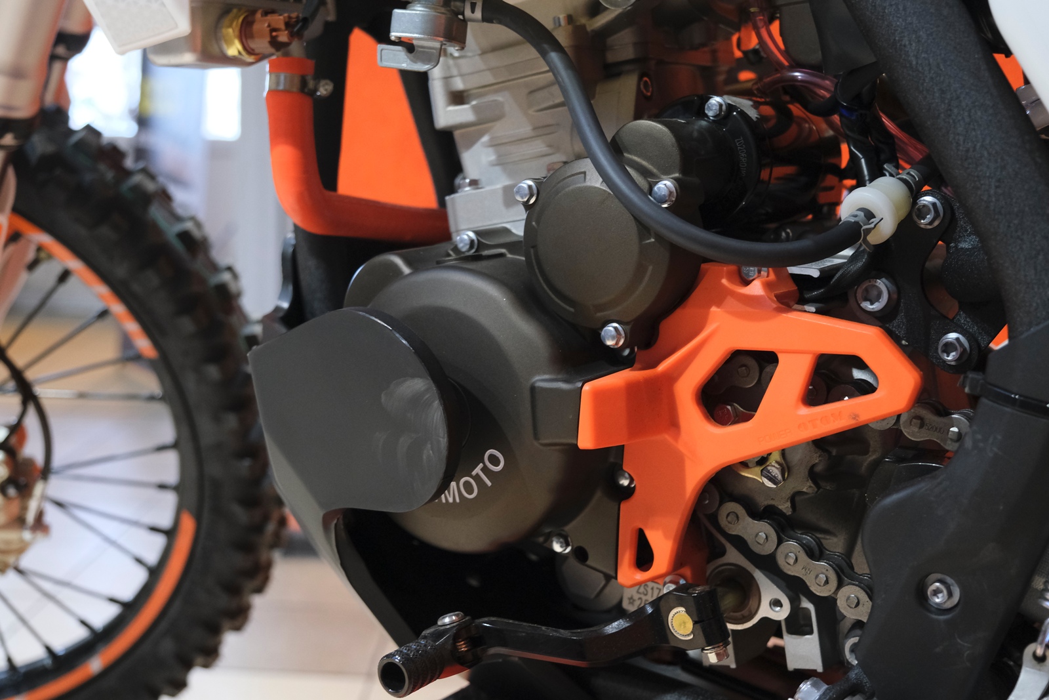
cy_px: 350
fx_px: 1340
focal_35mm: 46
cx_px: 524
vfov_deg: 29.2
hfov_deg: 42.7
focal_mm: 30.8
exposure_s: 1/100
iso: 2500
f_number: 4
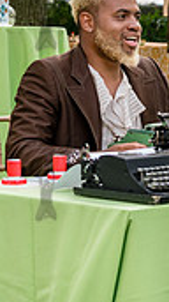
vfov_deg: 11.0
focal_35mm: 195
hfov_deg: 6.1
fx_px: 1556
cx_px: 271
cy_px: 104
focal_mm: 55
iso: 800
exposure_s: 1/320
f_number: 4
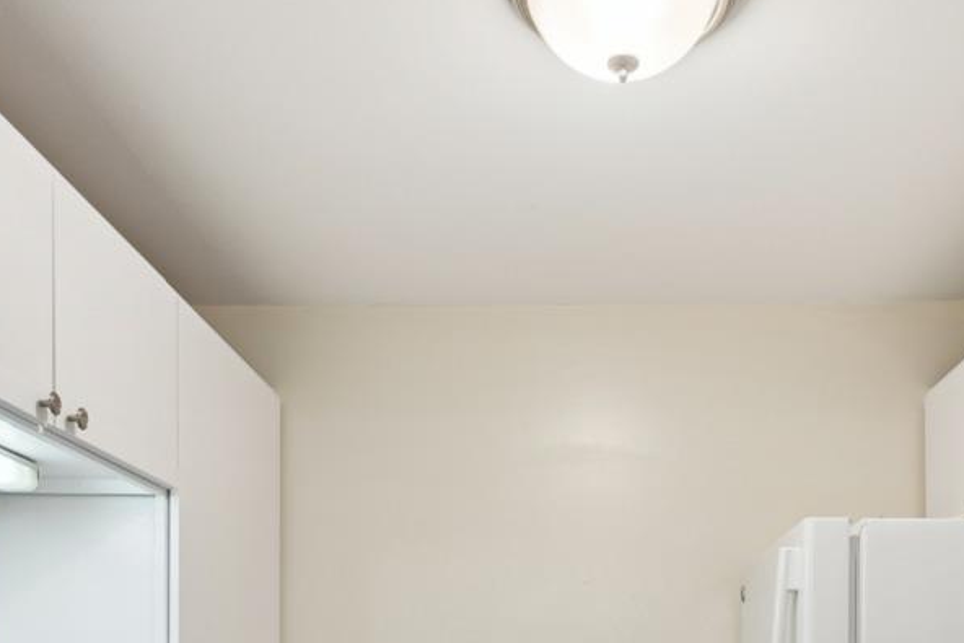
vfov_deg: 30.3
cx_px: 580
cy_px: 754
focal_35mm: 38
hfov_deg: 50.4
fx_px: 1018
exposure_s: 1/13
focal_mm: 15
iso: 100
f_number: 8
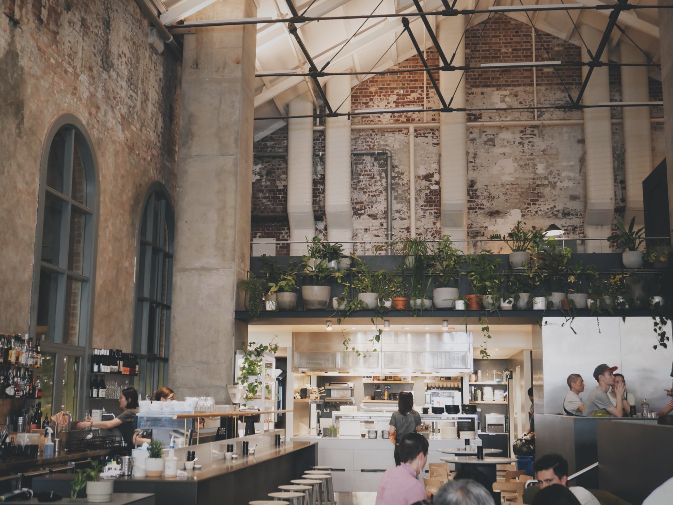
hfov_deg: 41.2
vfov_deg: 31.5
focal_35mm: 46
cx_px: 336
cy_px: 252
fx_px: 894
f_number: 2.6
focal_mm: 20.6
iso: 1600
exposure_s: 1/50
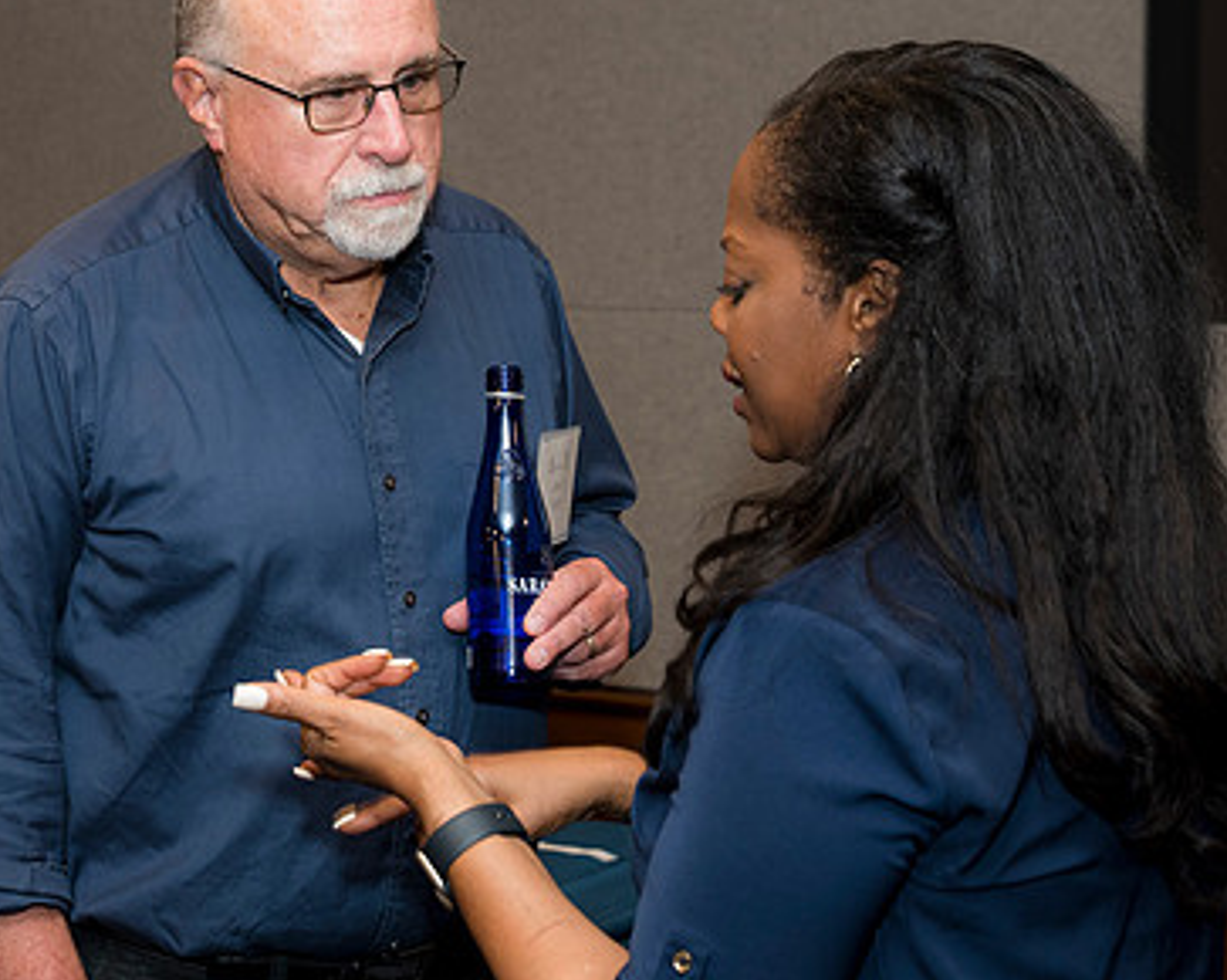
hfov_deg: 21.9
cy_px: 475
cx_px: 456
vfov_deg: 17.6
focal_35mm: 87
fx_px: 3158
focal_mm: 58
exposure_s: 1/125
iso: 800
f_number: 5
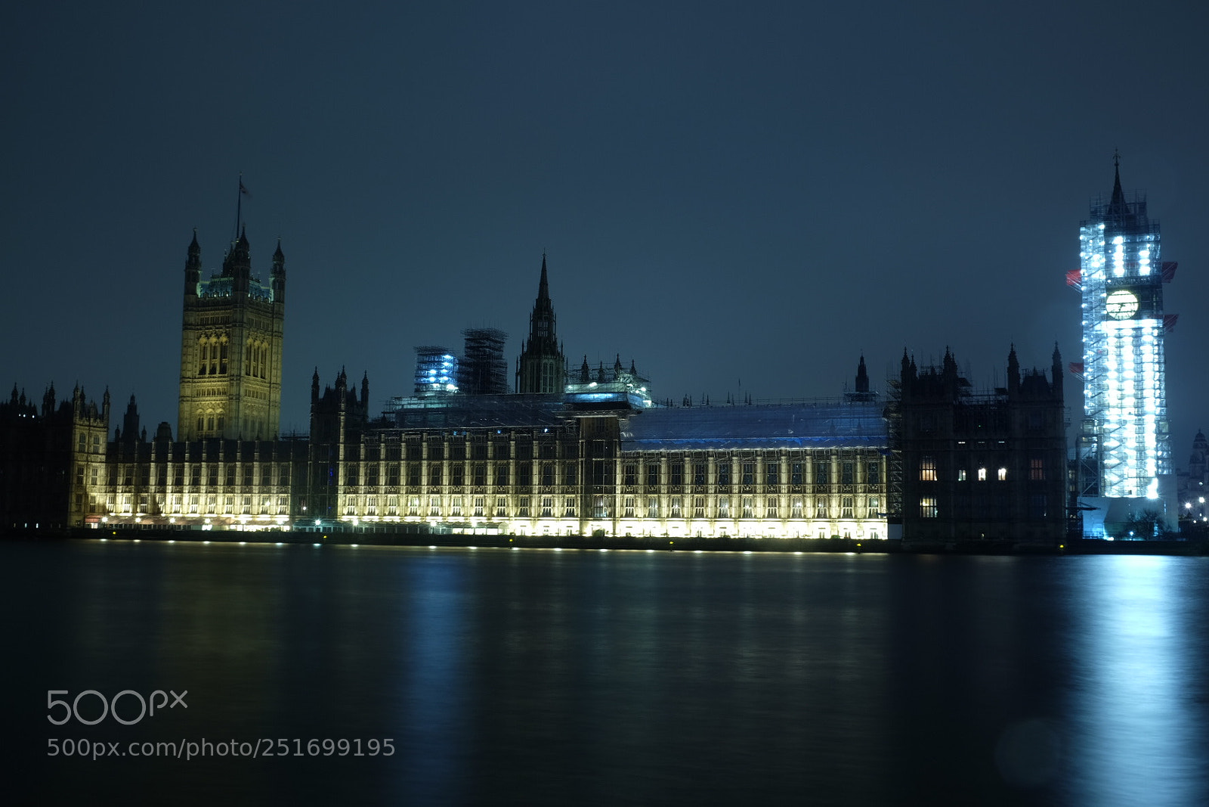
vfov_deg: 36.9
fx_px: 1209
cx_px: 604
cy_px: 404
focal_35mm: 36
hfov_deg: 53.1
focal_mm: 24.3
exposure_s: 30
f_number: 13
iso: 100
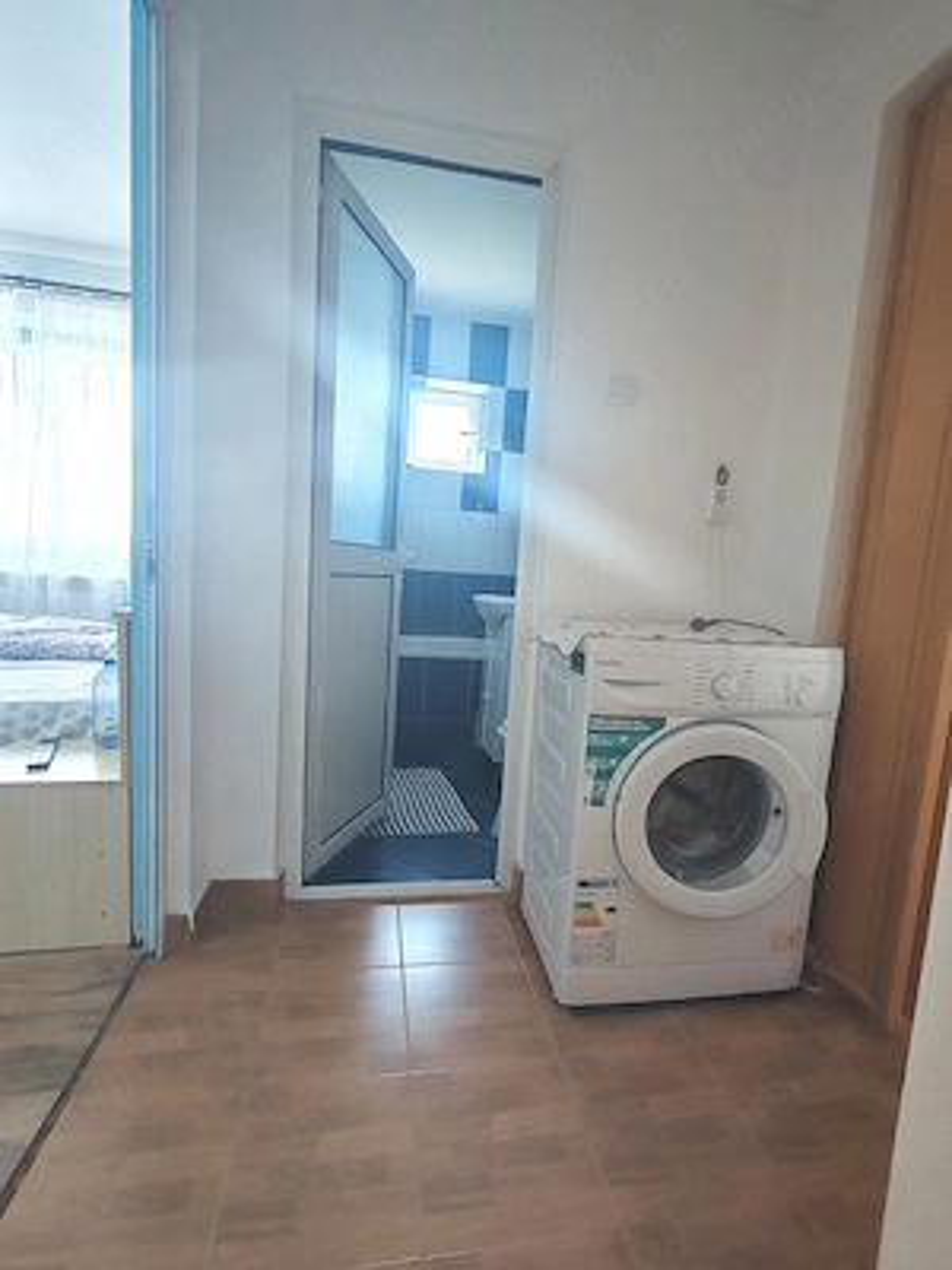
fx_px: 587
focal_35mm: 16
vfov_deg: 94.5
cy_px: 635
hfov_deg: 78.1
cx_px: 476
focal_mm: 1.96
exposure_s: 1/33
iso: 160
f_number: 2.2
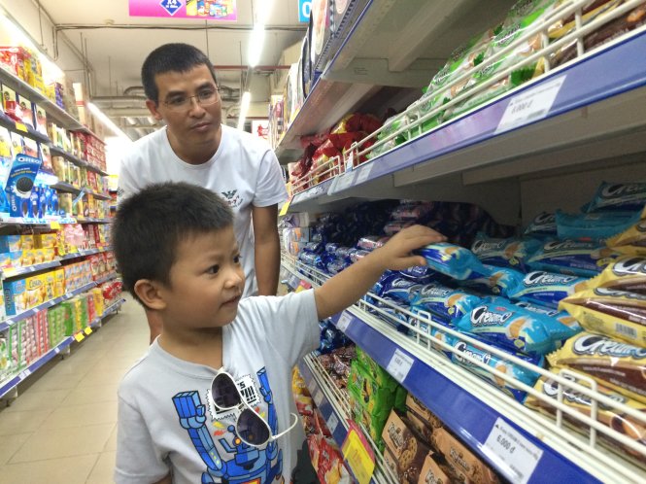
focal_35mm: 29
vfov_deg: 48.2
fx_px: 541
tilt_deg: -2.4
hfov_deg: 61.7
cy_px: 242
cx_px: 323
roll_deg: +1.7
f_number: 2.2
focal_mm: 4.15
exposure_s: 1/30
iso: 250
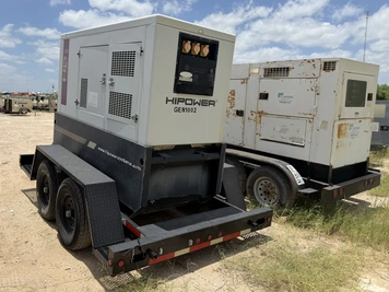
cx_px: 173
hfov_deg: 65.1
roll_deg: +2.8
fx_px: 303
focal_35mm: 27
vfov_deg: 51.3
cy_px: 131
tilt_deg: -4.2
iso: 80
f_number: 1.78
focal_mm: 6.76
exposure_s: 1/7353
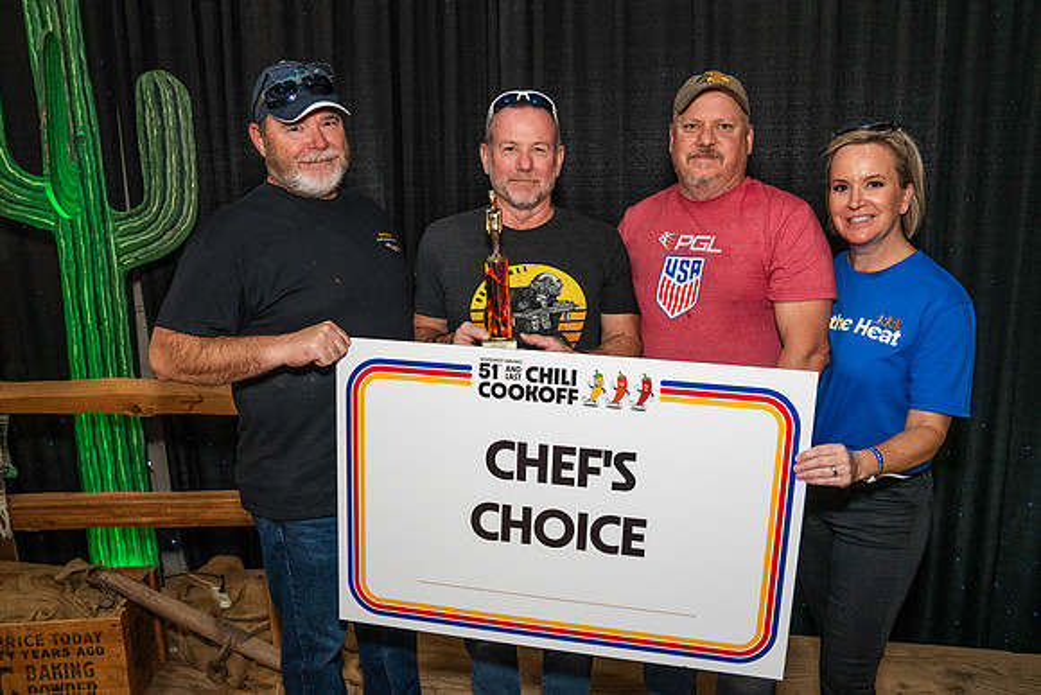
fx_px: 808
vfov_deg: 46.5
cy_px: 363
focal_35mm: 28
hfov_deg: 65.6
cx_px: 527
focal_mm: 26
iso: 4000
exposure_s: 1/200
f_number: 4.5
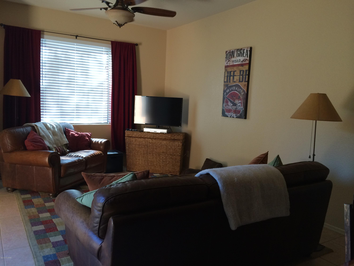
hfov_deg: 60.0
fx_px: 307
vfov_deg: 46.8
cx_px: 177
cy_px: 133
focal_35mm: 30
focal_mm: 4.12
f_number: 2.2
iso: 40
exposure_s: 1/30
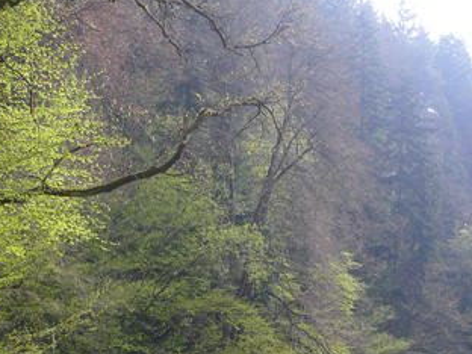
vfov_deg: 18.4
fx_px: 1064
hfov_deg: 24.4
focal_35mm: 78
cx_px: 413
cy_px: 359
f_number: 2.8
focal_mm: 8.1
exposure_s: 1/100
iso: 100
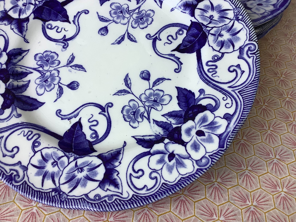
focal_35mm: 31
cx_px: 148
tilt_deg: -51.0
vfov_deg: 45.4
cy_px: 111
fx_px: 265
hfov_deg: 58.4
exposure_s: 1/120
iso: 80
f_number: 2.4
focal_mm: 3.3
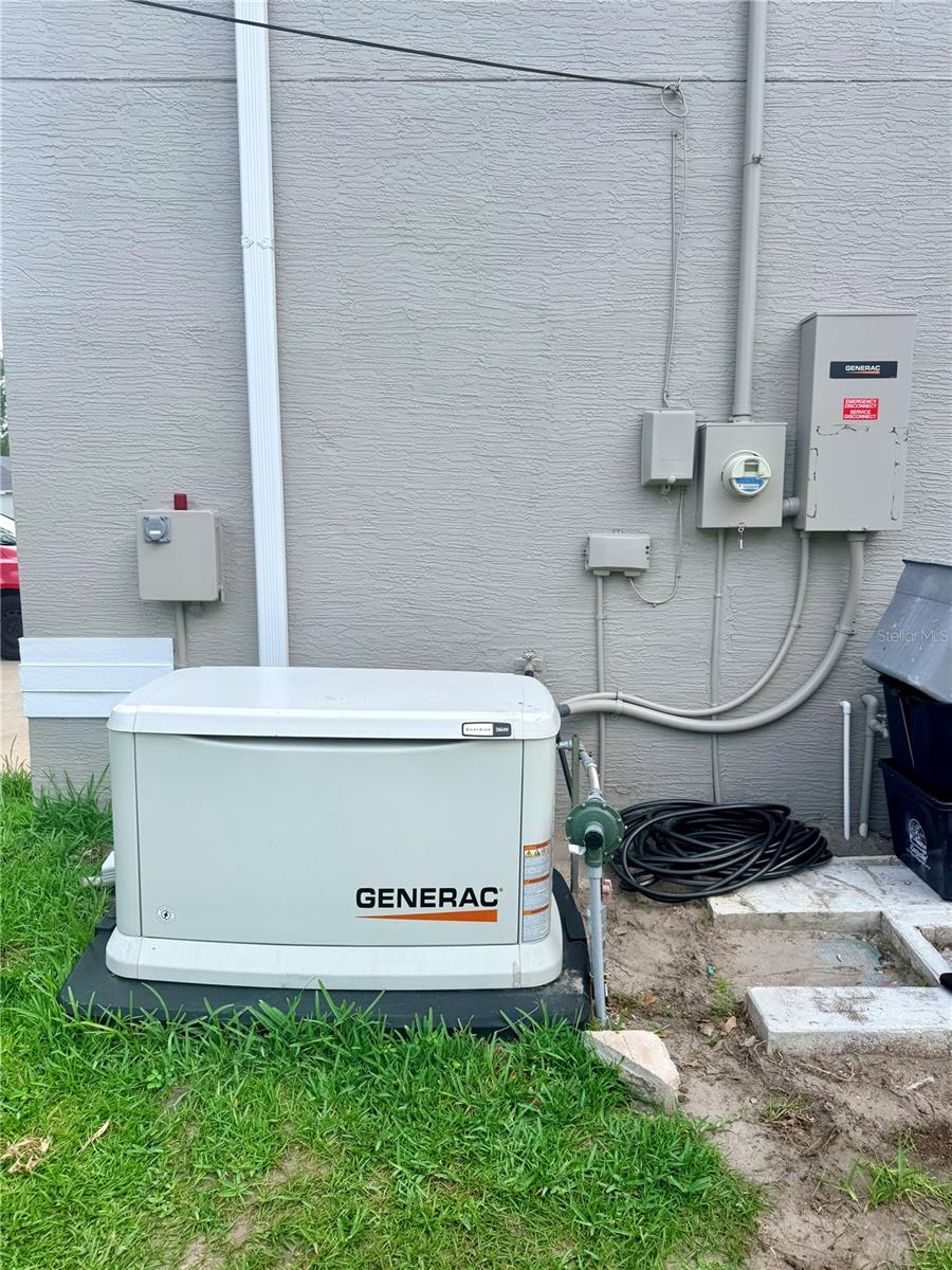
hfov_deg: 56.8
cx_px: 476
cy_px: 635
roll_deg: +1.0
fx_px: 880
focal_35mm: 24
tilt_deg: -7.8
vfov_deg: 71.6
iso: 80
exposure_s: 1/1727
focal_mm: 6.76
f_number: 1.78
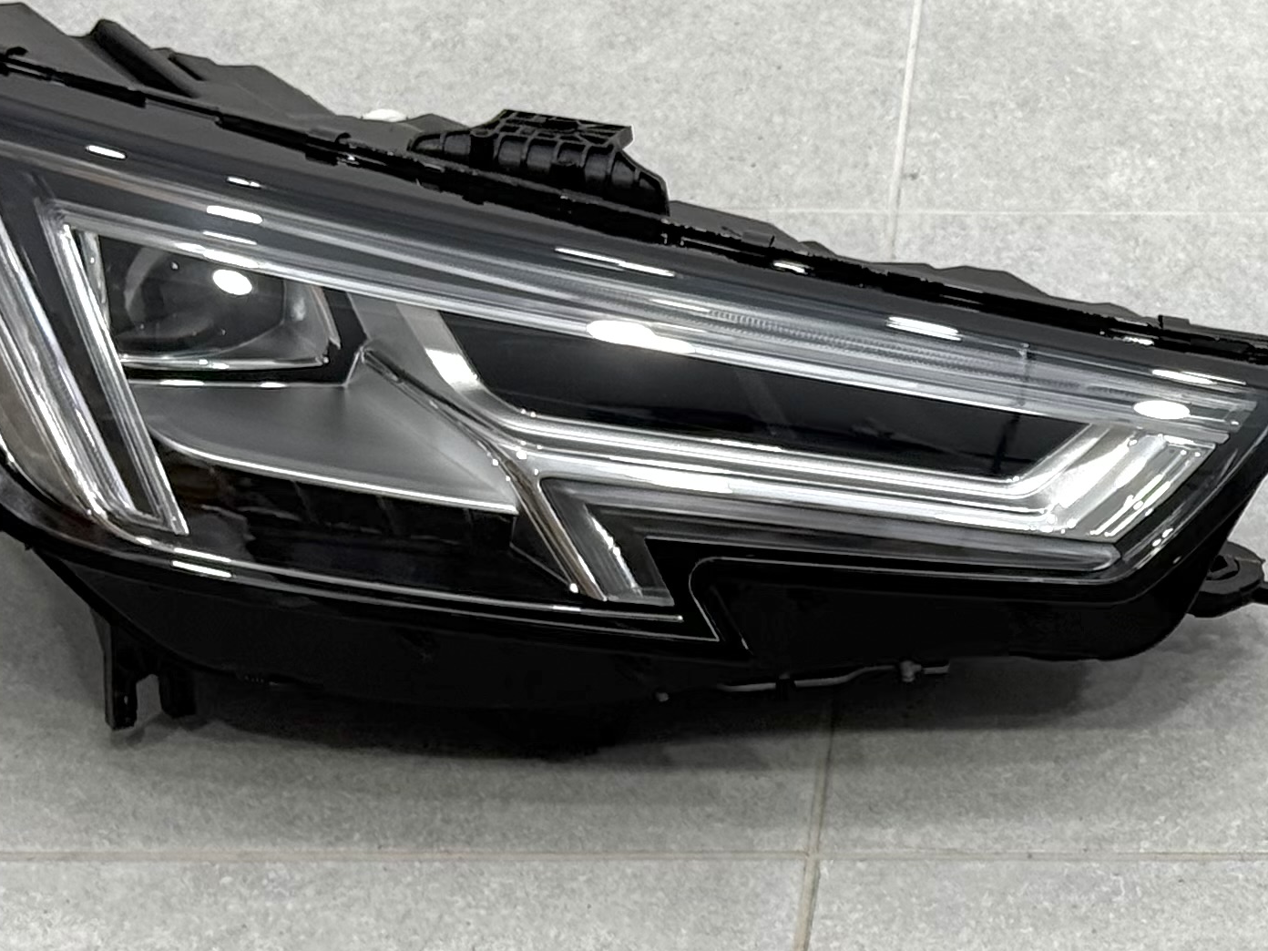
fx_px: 5092
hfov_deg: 13.9
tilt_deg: -38.8
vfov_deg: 10.7
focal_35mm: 139
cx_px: 1373
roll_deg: +1.0
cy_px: 590
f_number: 1.78
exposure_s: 1/254
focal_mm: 6.76
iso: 64
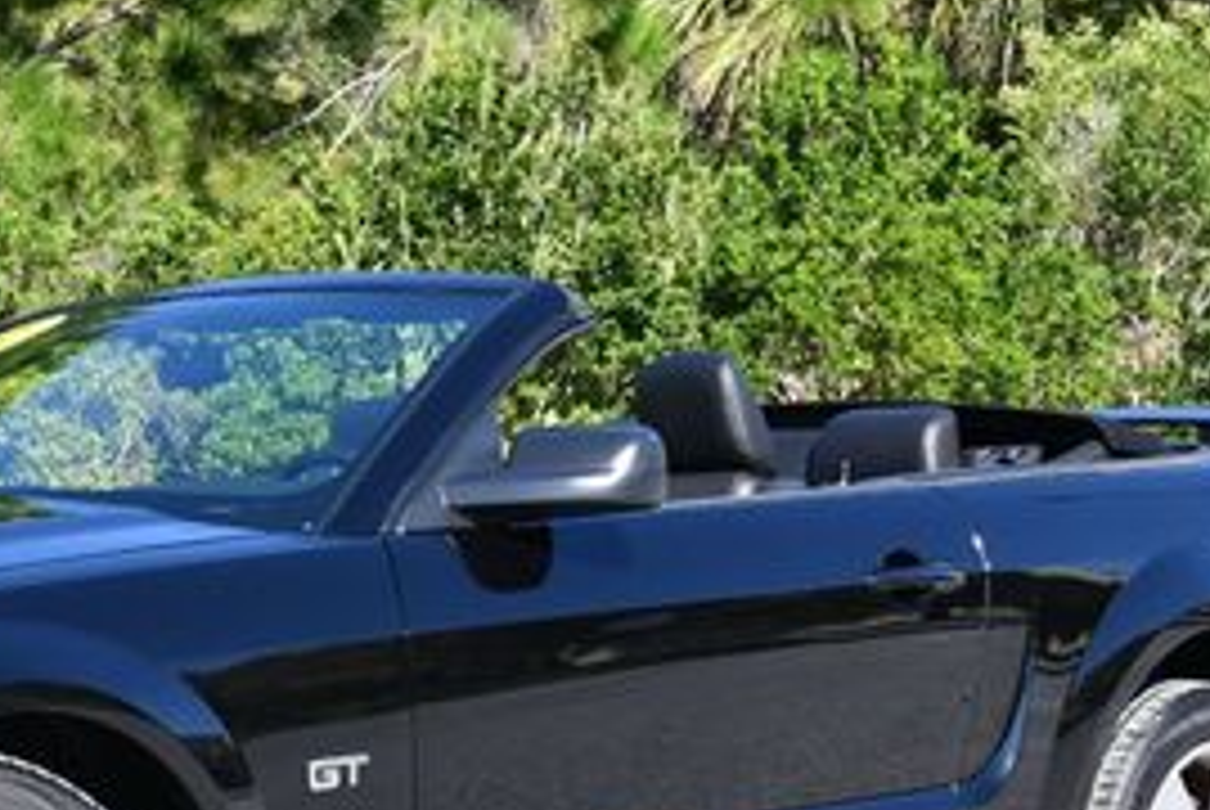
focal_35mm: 133
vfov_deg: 10.3
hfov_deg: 15.3
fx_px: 4475
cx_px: 157
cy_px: 513
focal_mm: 28
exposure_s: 1/250
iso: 200
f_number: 8
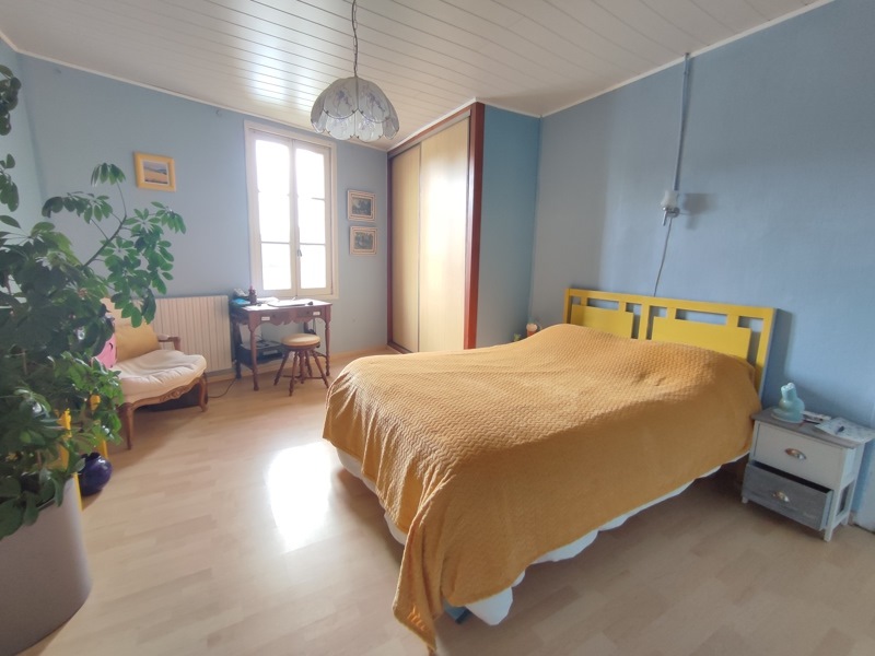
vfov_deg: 78.1
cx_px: 438
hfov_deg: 94.5
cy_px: 328
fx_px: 404
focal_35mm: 16
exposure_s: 1/33
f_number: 2.2
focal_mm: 1.65
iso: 120
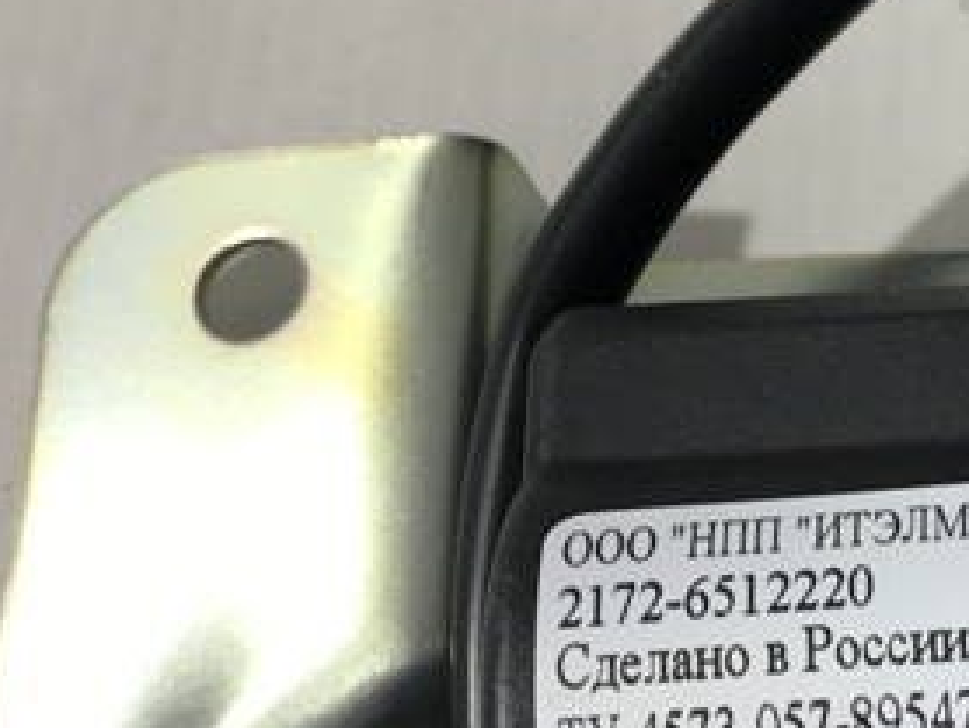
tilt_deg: -63.3
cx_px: 819
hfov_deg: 18.8
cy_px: 230
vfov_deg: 14.4
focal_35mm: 103
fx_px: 2886
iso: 32
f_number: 1.8
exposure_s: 1/100
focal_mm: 3.99
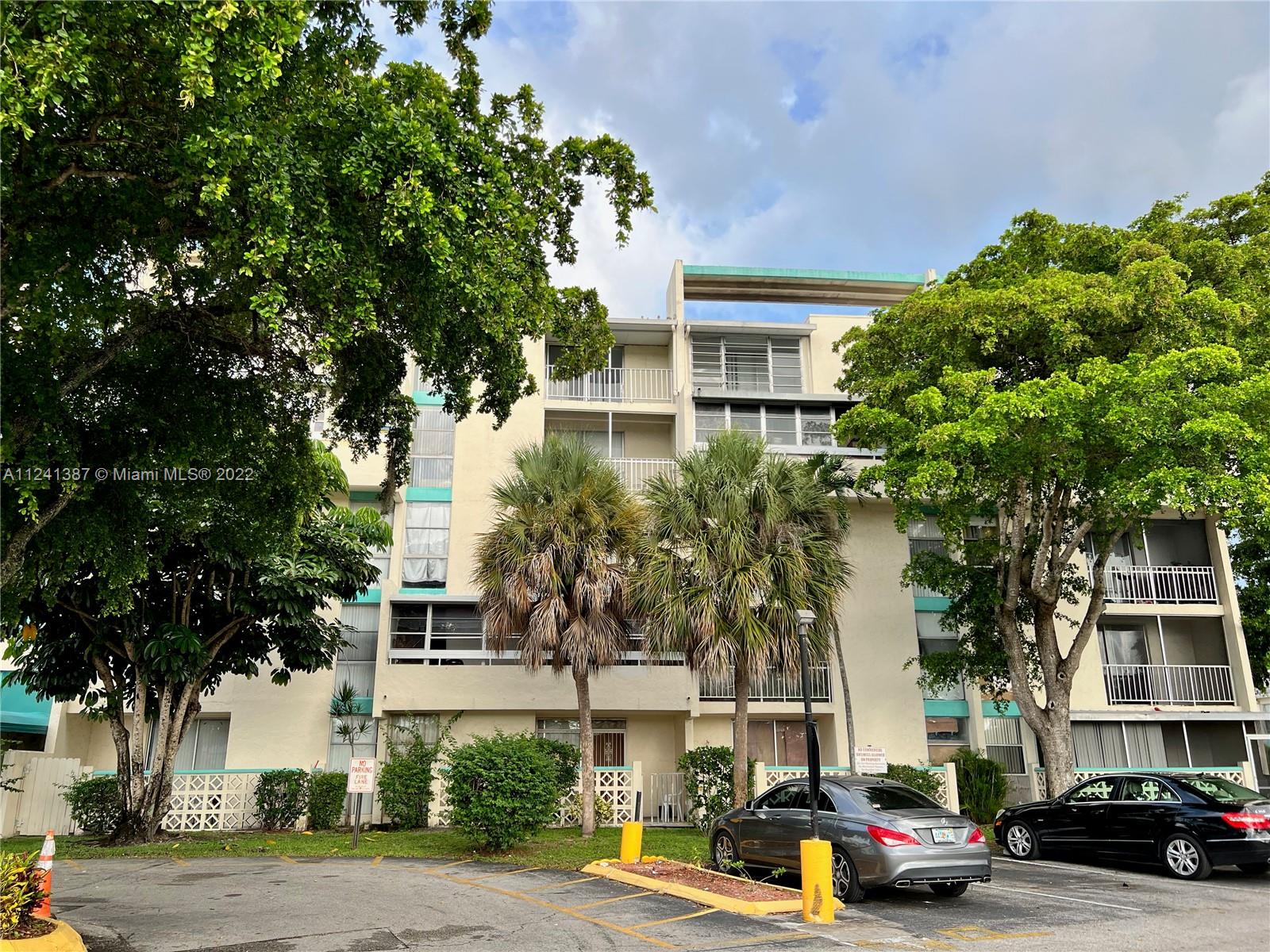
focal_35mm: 26
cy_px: 476
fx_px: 954
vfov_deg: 53.1
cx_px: 635
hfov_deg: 67.3
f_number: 1.5
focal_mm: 5.7
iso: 50
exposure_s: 1/1183
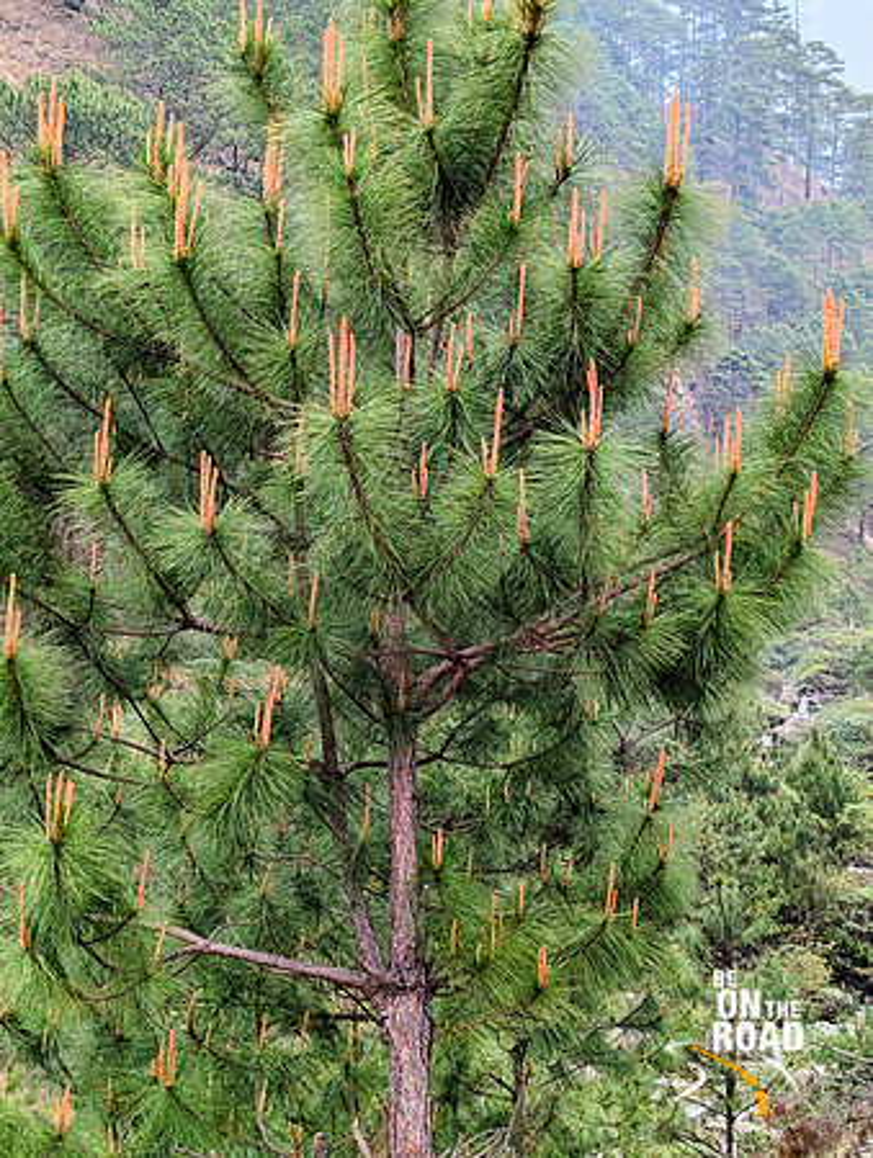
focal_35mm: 49
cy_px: 579
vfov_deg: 38.9
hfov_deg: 29.8
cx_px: 436
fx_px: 1643
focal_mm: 6.9
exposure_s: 1/100
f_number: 1.68
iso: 145
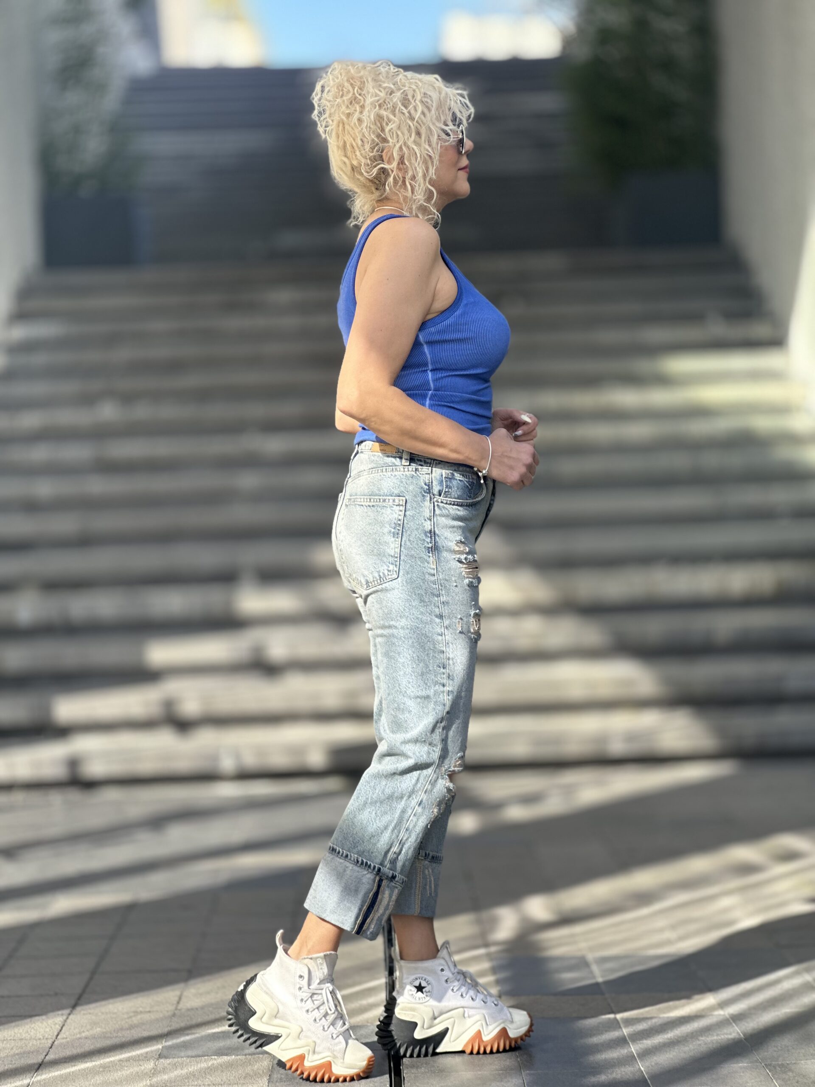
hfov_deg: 19.1
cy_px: 544
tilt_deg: +0.9
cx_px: 408
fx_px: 2417
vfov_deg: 25.3
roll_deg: +1.9
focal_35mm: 77
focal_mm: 9
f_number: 2.8
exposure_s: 1/121
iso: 25
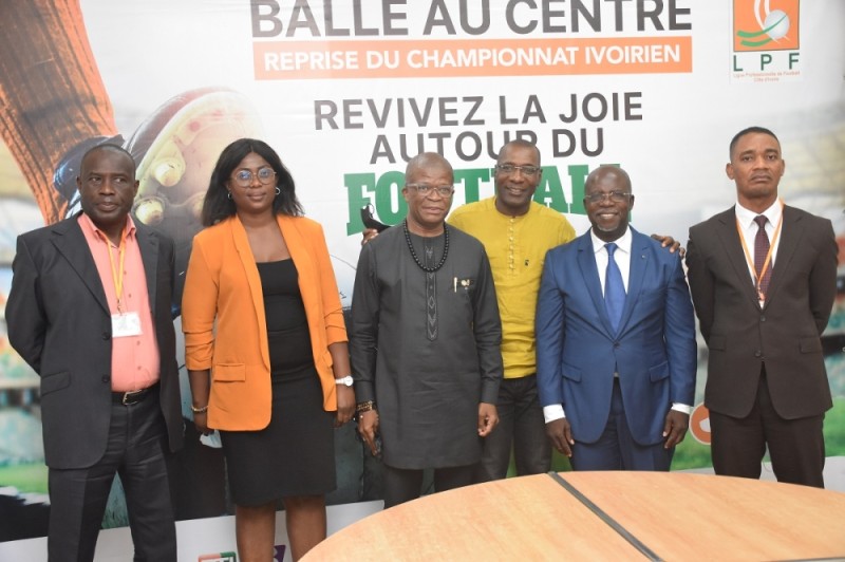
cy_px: 281
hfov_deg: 48.0
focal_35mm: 40
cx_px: 422
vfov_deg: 33.0
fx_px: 950
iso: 2000
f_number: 4
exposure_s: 1/60
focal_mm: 27
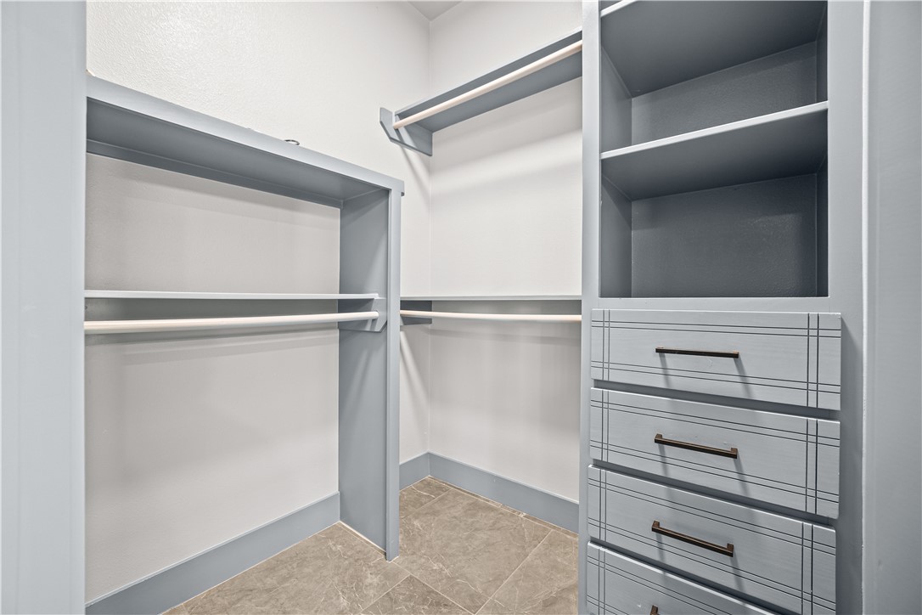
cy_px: 308
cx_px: 461
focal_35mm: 14
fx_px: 346
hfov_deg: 106.3
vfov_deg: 83.3
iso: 640
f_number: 2.8
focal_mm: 9
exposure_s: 1/4
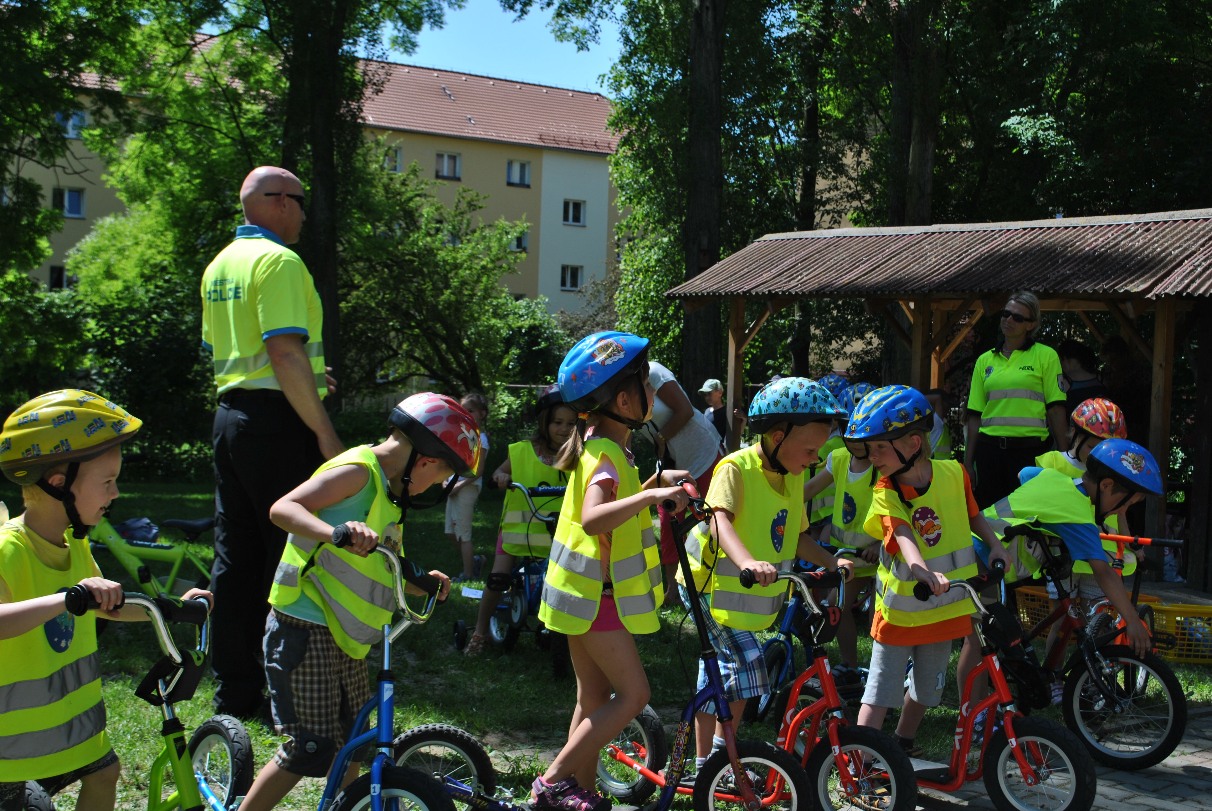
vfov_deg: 28.2
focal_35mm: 48
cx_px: 606
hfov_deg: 41.1
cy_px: 406
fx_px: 1618
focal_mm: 32
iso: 100
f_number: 7.1
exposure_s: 1/200
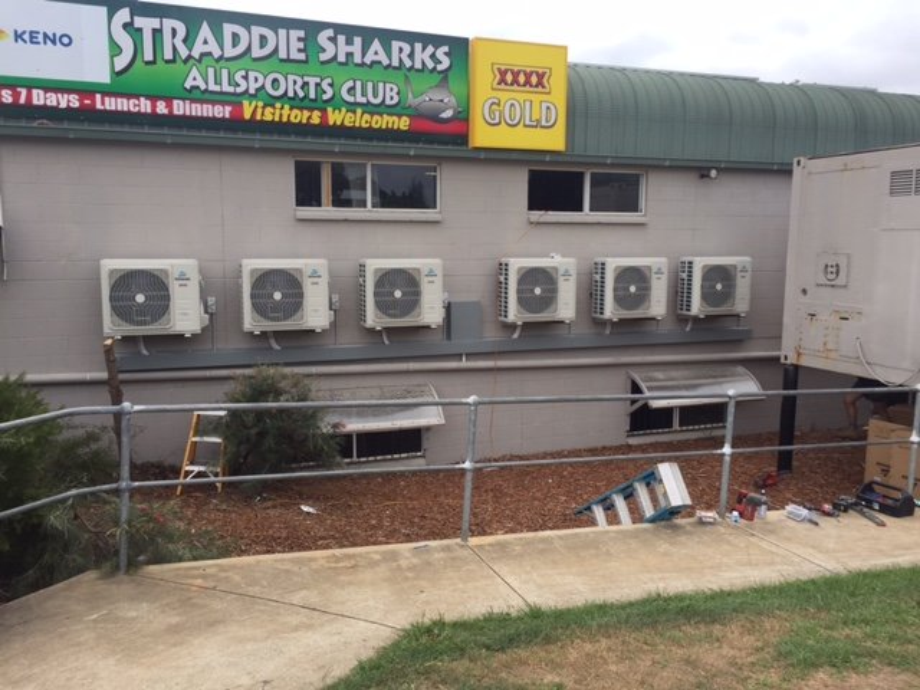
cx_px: 460
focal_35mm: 29
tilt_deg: -5.0
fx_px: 771
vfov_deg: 48.2
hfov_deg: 61.7
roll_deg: +1.9
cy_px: 345
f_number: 2.2
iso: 32
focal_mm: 4.15
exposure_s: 1/514
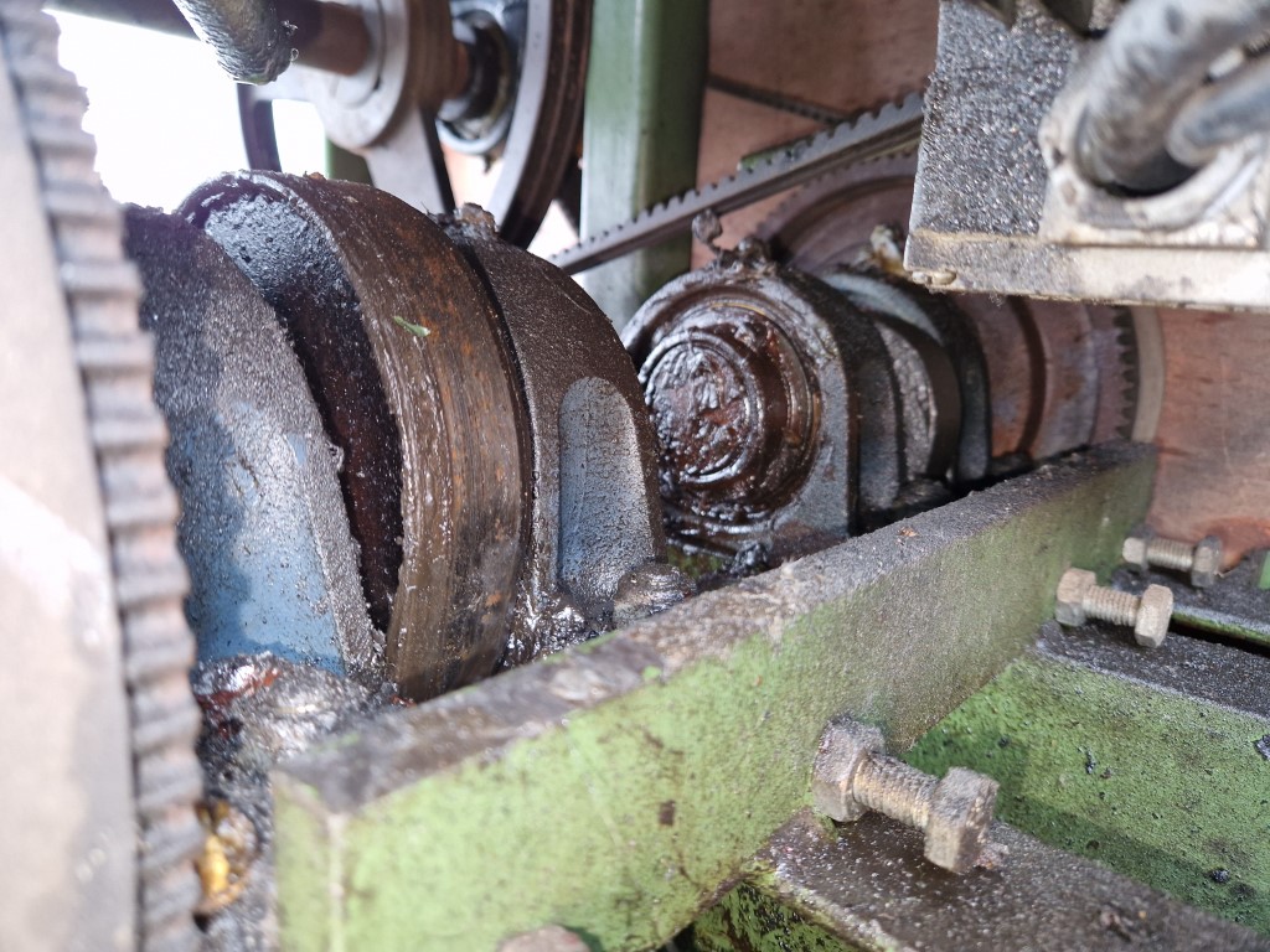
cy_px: 476
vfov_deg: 58.9
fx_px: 844
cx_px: 635
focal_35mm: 23
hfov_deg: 73.9
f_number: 1.8
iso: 300
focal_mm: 5.4
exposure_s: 1/25
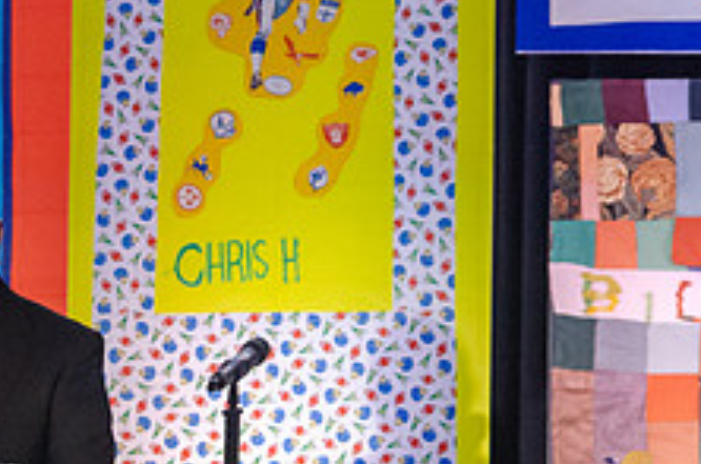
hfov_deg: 3.9
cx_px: -38
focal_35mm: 530
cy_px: 442
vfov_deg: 2.6
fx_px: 10298
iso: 3200
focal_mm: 135
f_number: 4.8
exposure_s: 1/100
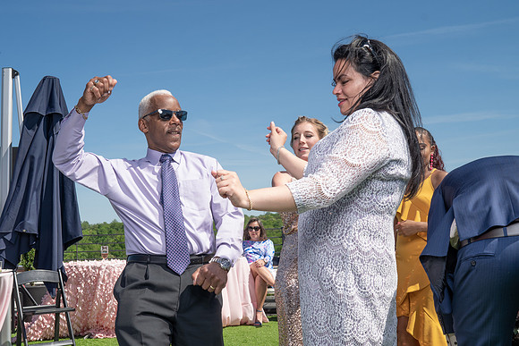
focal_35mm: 42
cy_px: 170
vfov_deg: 32.1
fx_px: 603
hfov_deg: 46.4
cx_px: 215
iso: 50
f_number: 7.1
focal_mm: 35
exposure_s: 1/250
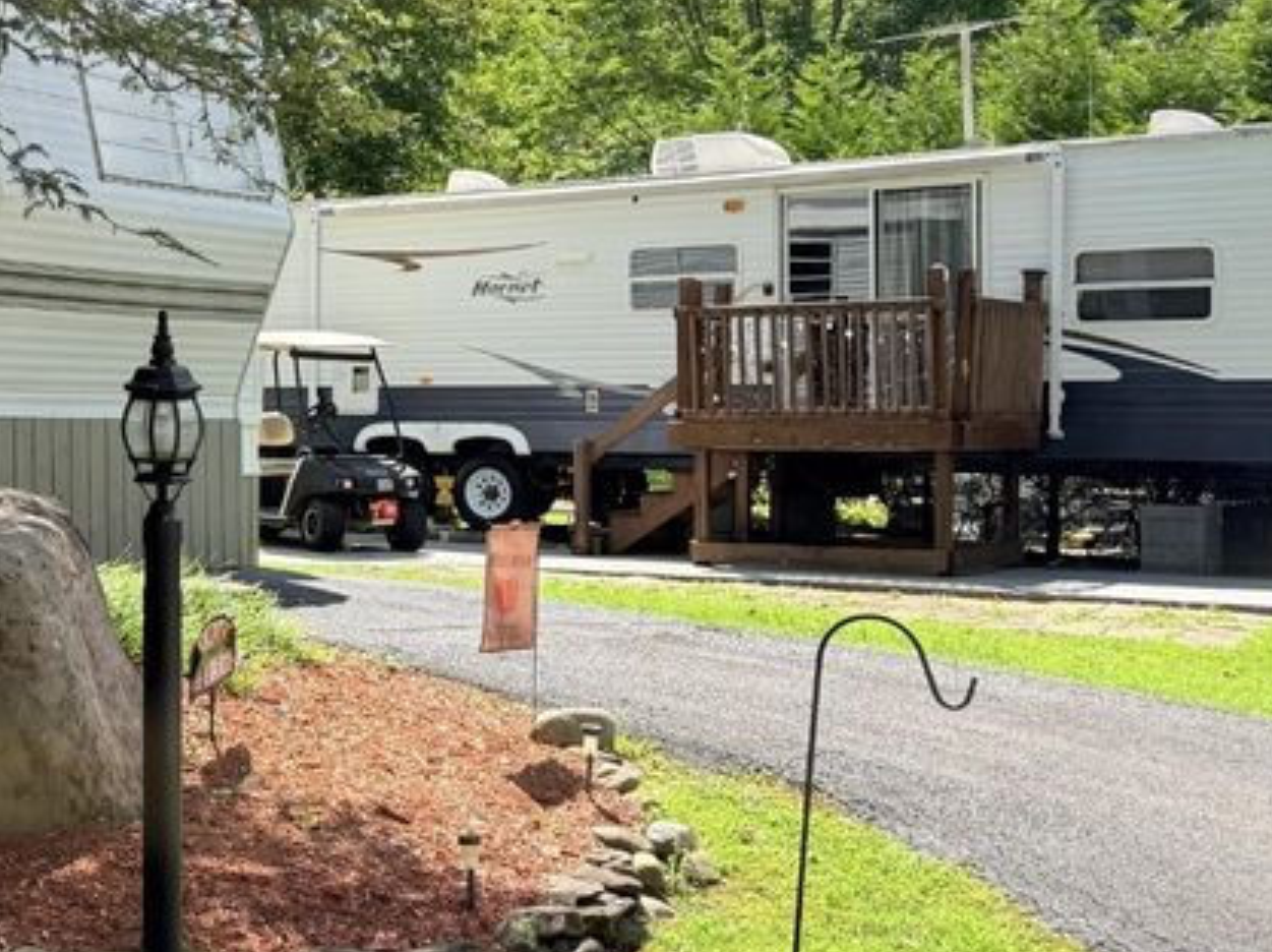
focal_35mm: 59
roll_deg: +0.4
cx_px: -104
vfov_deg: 24.7
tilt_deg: +1.9
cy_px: 384
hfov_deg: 29.7
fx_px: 2166
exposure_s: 1/2053
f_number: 1.78
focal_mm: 6.76
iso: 100
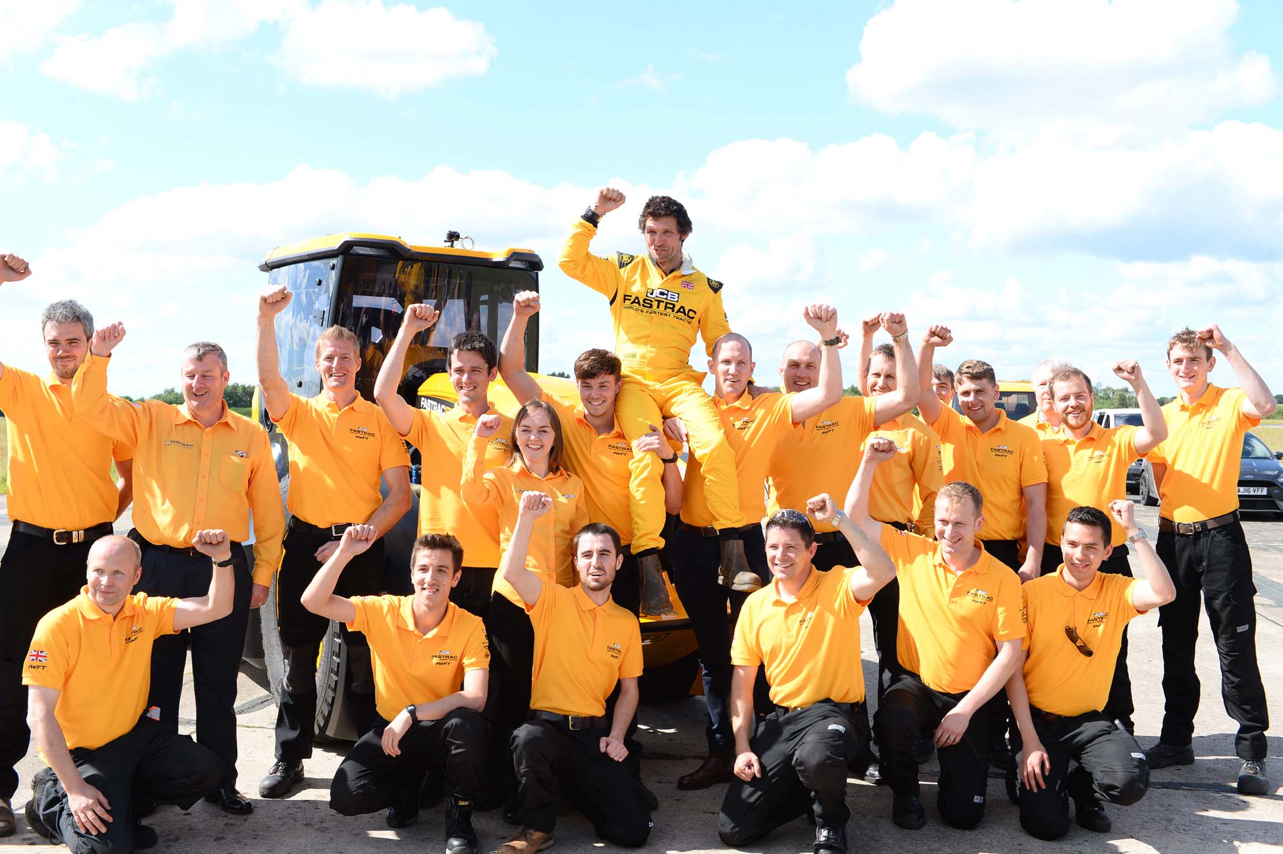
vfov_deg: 37.8
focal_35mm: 35
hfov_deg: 54.5
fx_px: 1247
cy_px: 427
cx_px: 642
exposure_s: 1/400
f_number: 7.1
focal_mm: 35
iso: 250
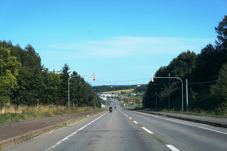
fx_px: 378
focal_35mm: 60
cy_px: 76
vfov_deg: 22.6
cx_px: 114
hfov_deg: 33.4
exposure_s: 1/400
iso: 200
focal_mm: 40
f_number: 8
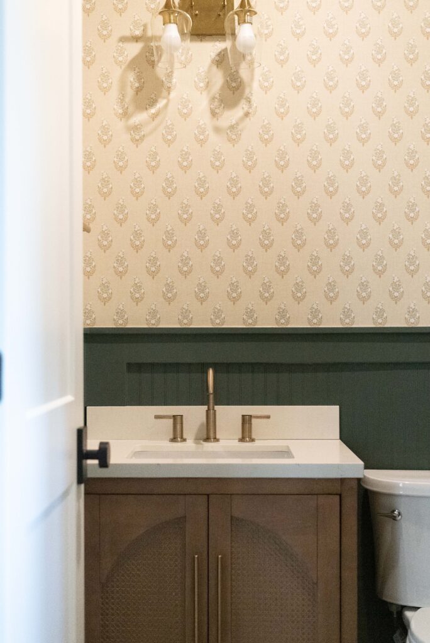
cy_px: 322
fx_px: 895
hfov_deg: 27.0
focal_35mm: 50
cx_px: 215
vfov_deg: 39.6
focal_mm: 50
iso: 8000
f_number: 2.2
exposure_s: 1/2000
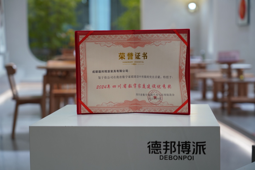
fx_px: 503
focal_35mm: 71
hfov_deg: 28.5
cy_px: 85
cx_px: 128
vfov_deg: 19.2
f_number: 4
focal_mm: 71
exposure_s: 1/80
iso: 400
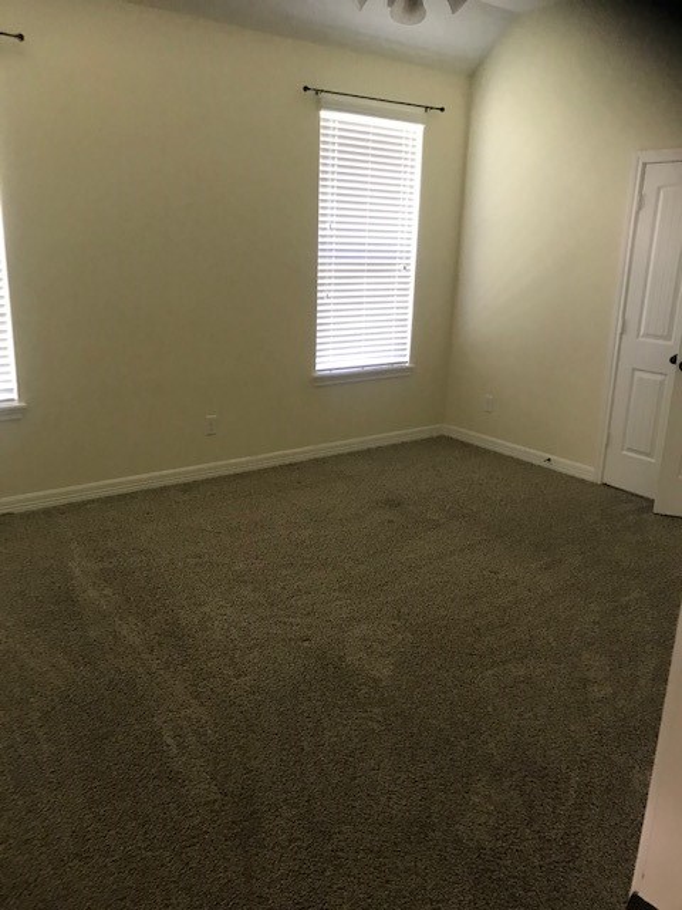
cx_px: 341
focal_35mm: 28
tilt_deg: -15.1
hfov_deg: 49.7
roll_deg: -2.9
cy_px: 455
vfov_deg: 63.4
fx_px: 736
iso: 80
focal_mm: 3.99
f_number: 1.8
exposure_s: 1/15
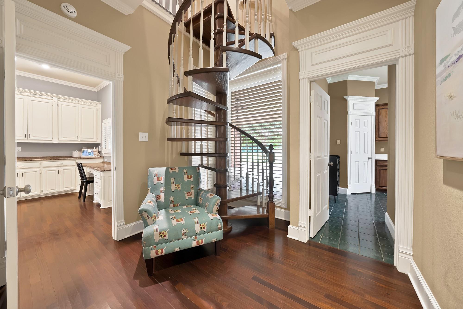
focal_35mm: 12
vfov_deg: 90.1
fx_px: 154
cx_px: 232
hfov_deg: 112.6
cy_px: 154
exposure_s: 1
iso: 640
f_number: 9
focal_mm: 12
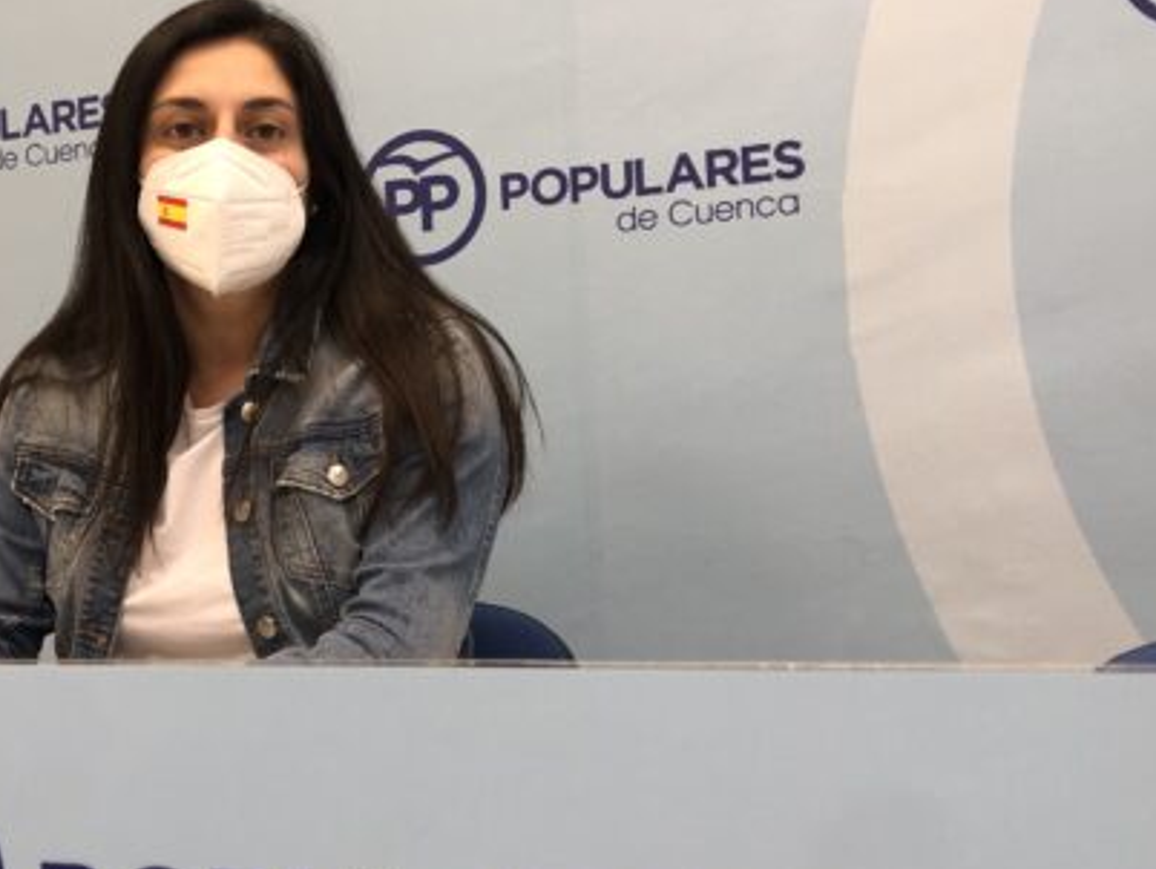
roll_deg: +2.5
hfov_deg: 42.3
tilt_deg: -0.2
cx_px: 371
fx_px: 1470
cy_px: 443
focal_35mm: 44
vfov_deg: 32.9
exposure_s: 1/20
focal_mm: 3.99
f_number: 1.8
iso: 40
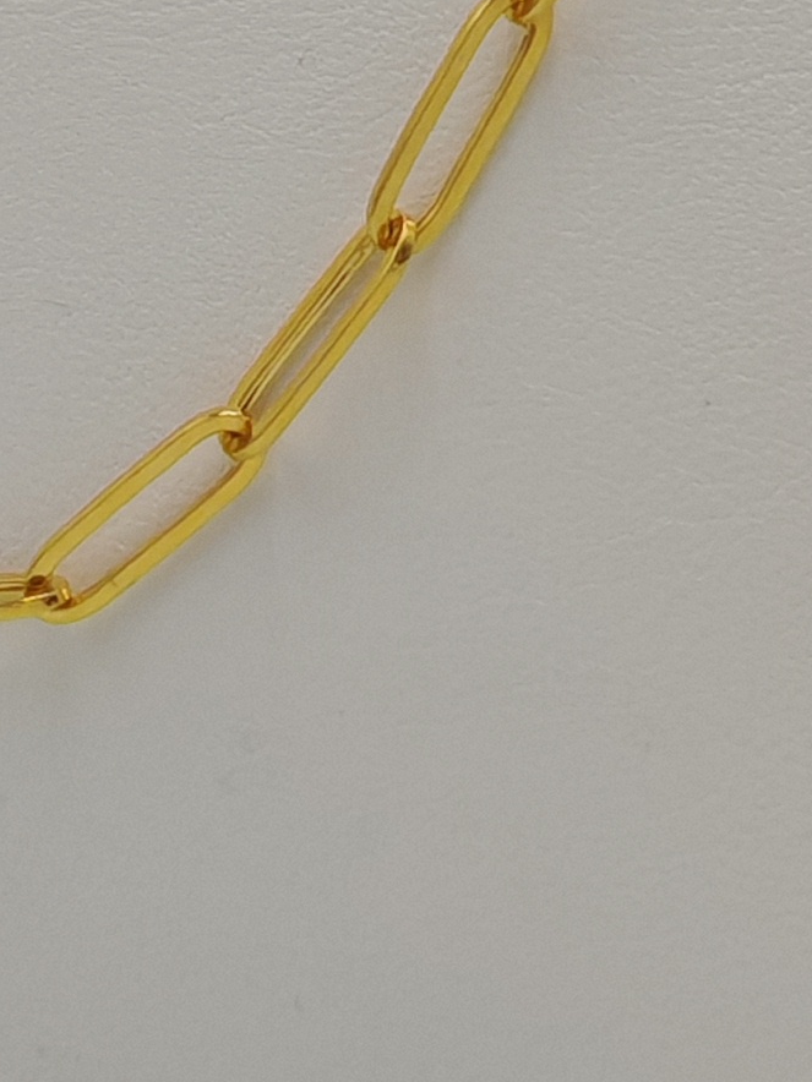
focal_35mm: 315
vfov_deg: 6.2
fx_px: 9852
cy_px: -808
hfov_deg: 4.7
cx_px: 195
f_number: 2
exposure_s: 1/440
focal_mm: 6.83
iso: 50
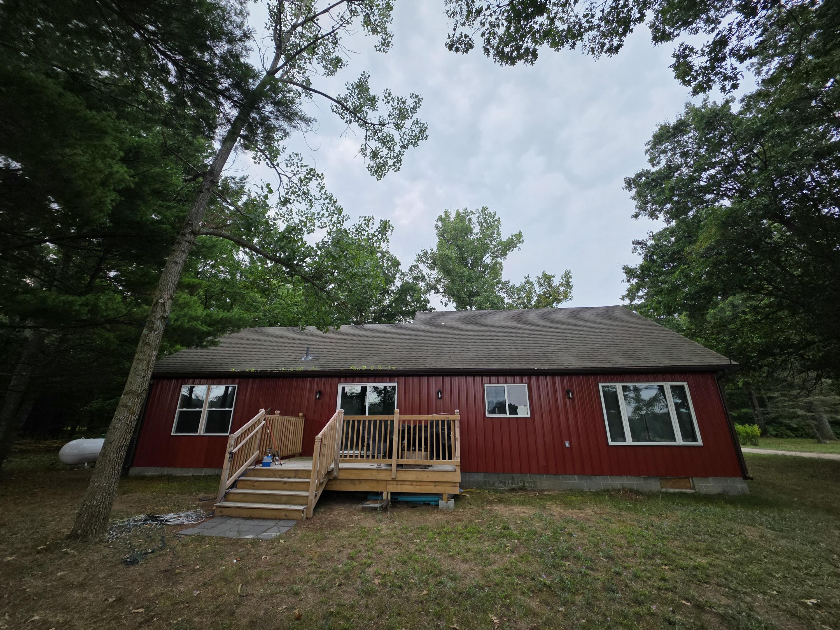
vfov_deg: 89.9
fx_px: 315
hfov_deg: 106.2
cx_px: 420
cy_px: 315
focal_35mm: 13
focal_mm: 2.2
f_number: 1.9
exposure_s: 1/397
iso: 40
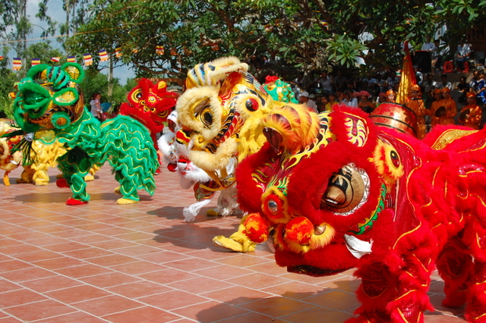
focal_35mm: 52
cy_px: 162
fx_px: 708
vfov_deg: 25.7
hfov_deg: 37.9
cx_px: 243
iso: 200
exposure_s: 1/640
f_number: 6.3
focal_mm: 35
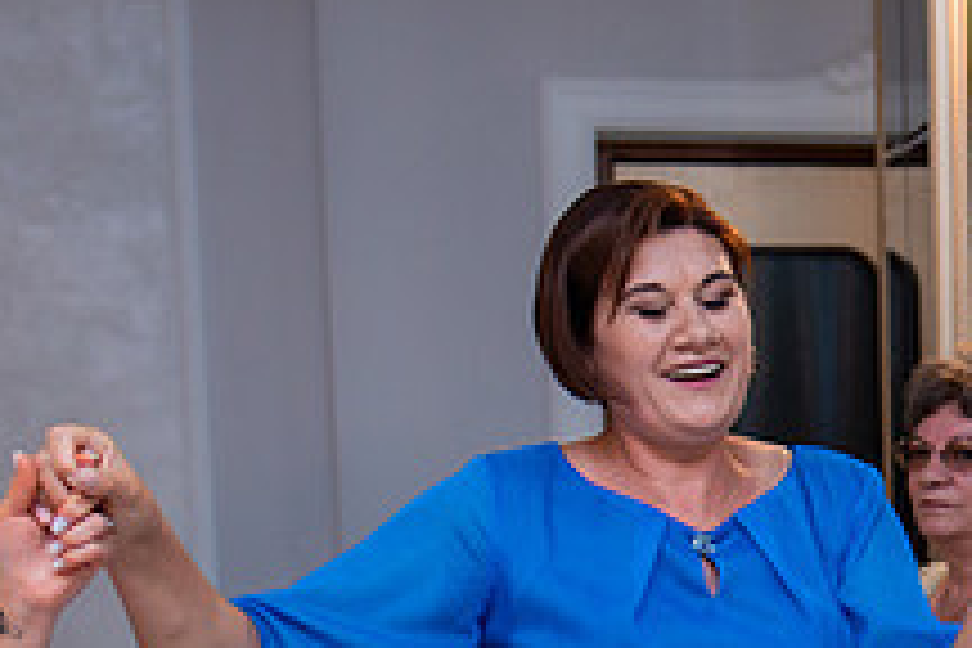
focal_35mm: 103
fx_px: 2781
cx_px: 1209
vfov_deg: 13.0
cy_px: 745
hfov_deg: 18.6
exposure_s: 1/200
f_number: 2.8
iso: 1250
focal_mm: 35
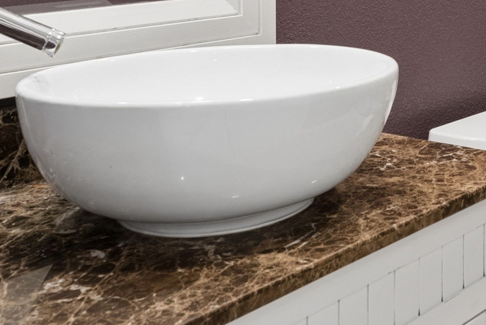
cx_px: 521
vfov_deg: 19.8
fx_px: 864
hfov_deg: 28.7
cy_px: -76
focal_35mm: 64
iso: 640
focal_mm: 18
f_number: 8
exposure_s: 1/20
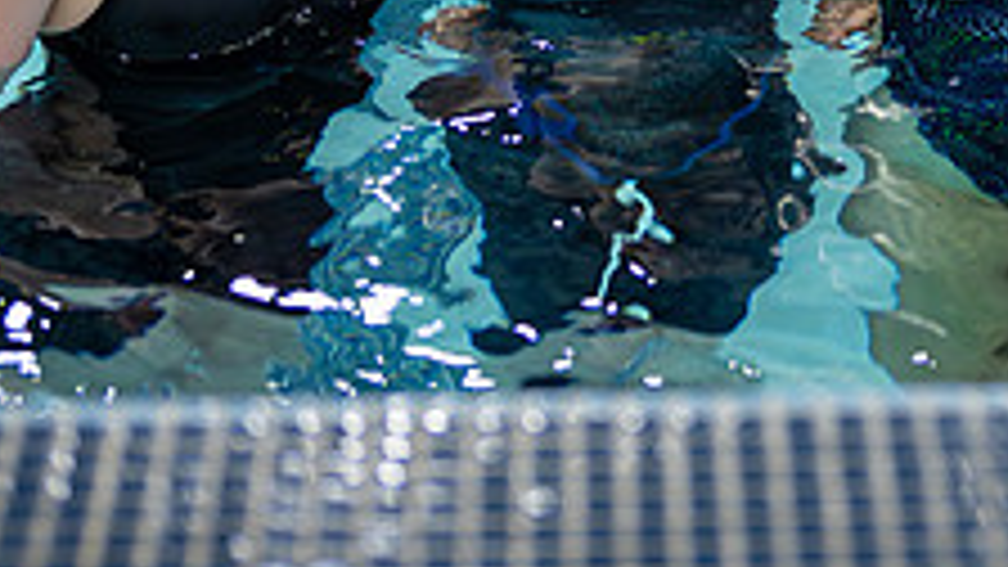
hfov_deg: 13.3
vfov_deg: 7.4
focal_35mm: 161
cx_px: 882
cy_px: -251
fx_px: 4303
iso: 640
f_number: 1.2
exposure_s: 1/500
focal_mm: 50
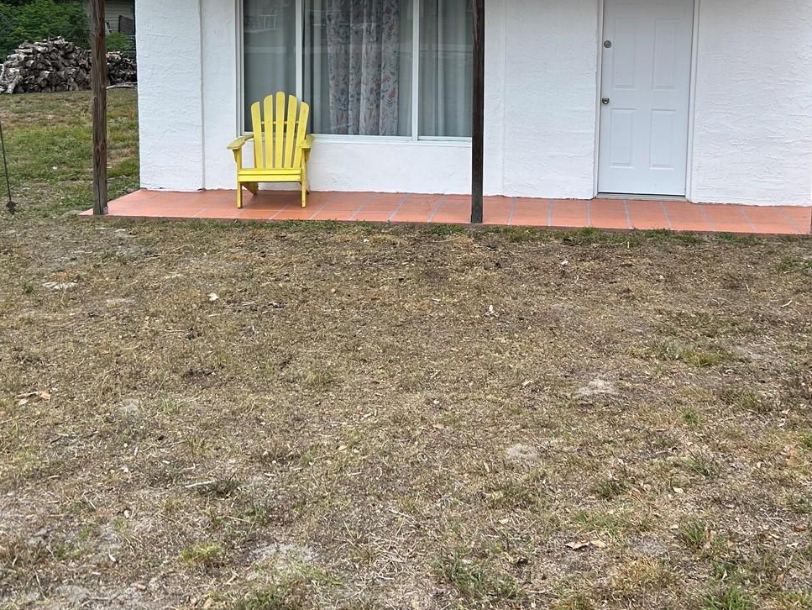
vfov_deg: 32.6
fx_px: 1009
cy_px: 118
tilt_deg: -5.9
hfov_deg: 43.7
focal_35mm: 43
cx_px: 474
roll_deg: -0.4
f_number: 1.5
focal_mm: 5.7
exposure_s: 1/2513
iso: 50
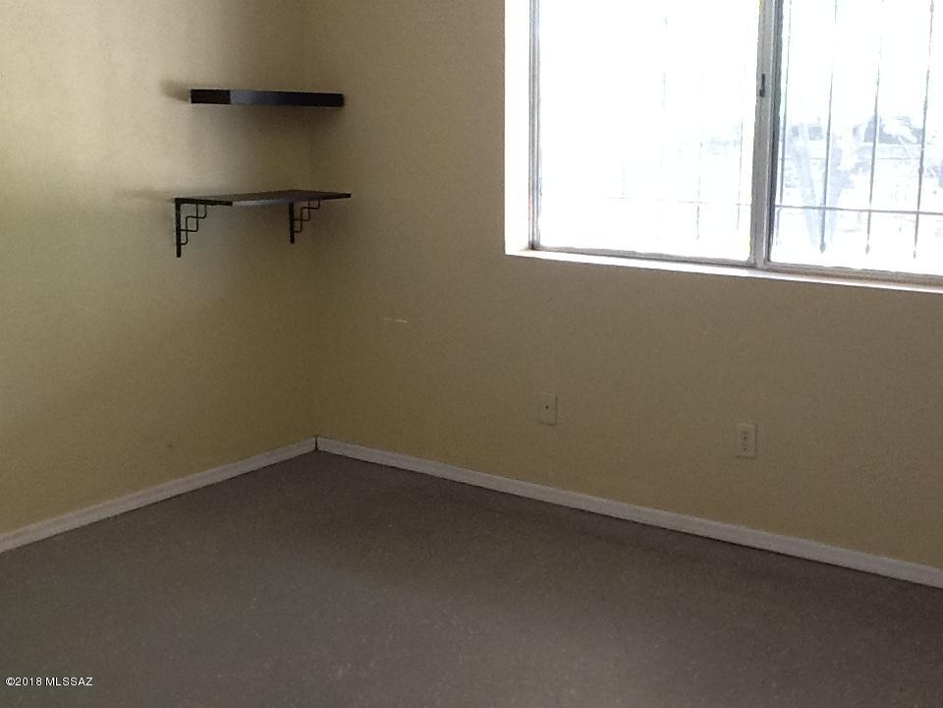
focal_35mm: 44
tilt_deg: -10.2
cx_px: 472
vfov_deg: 32.9
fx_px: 1199
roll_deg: +0.9
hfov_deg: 42.9
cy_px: 354
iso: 100
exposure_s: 1/30
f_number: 2.4
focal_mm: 2.03
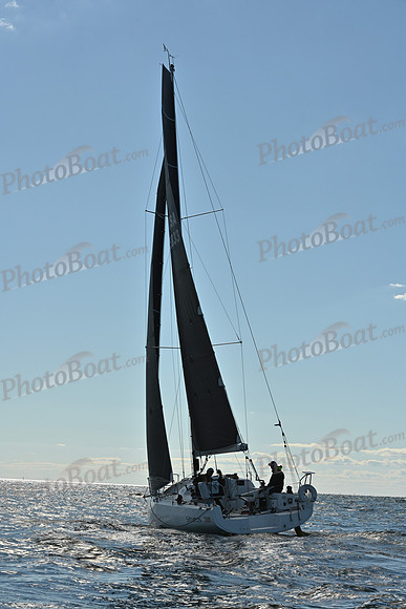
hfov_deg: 19.5
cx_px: 203
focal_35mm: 70
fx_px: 1183
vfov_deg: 28.8
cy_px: 304
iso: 320
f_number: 13
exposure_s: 1/1250
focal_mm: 70
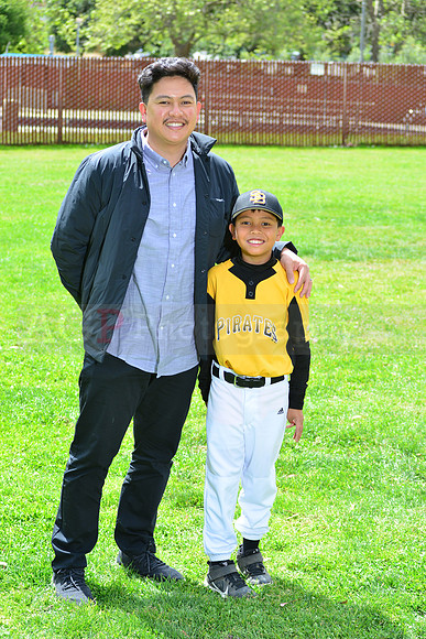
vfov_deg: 25.4
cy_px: 320
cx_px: 213
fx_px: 1419
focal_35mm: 80
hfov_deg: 17.1
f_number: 8
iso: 200
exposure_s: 1/200
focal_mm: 80
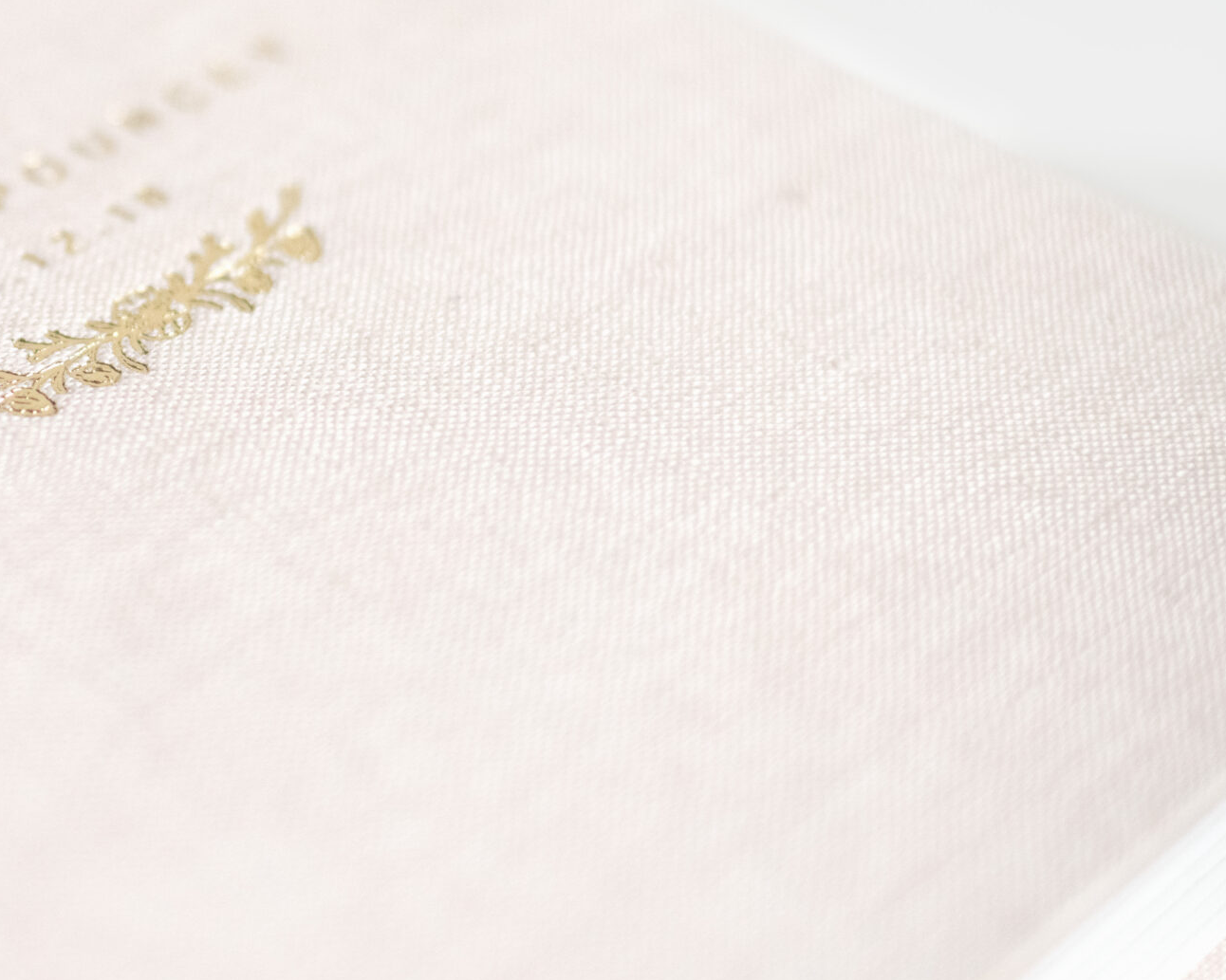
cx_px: 71
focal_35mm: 93
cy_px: 314
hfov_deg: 20.1
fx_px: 3374
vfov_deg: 16.5
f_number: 2.2
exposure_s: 1/2000
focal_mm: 50
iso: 1600
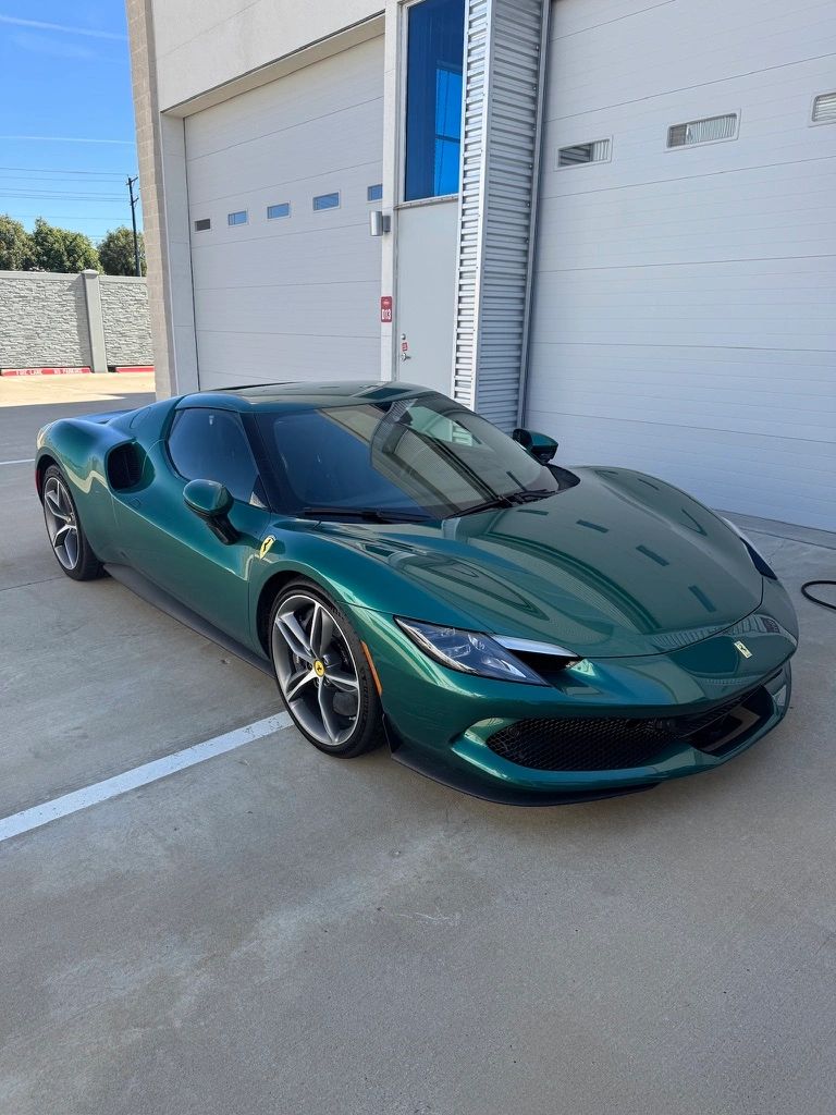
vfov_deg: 71.6
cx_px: 418
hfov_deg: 56.8
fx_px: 773
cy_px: 558
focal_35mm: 24
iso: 80
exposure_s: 1/1261
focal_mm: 6.76
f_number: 1.78
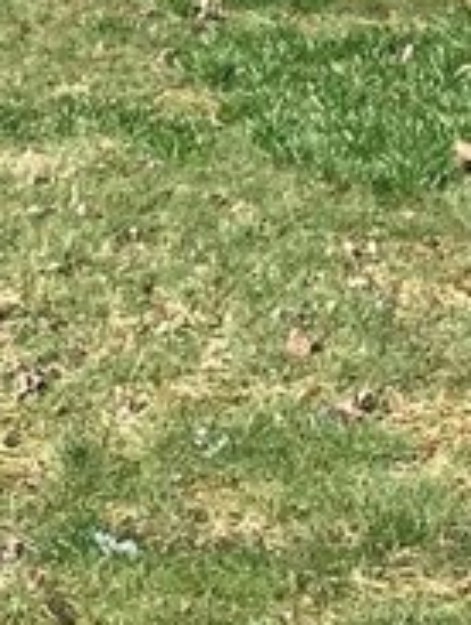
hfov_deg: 8.6
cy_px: -321
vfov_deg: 11.0
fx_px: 3128
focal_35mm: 173
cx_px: 427
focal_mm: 3.3
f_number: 2.4
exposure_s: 1/936
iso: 25
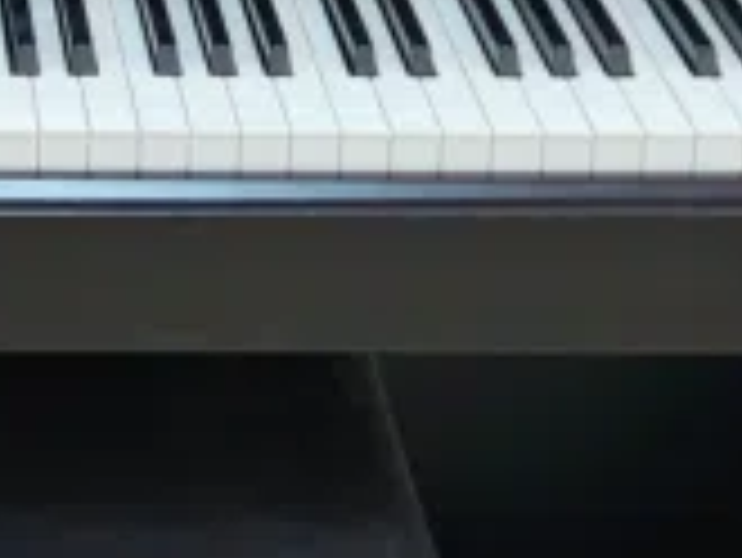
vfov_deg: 16.6
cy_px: 378
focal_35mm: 89
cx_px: -207
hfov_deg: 20.2
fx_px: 1909
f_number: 1.8
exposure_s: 1/120
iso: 160
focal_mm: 6.4
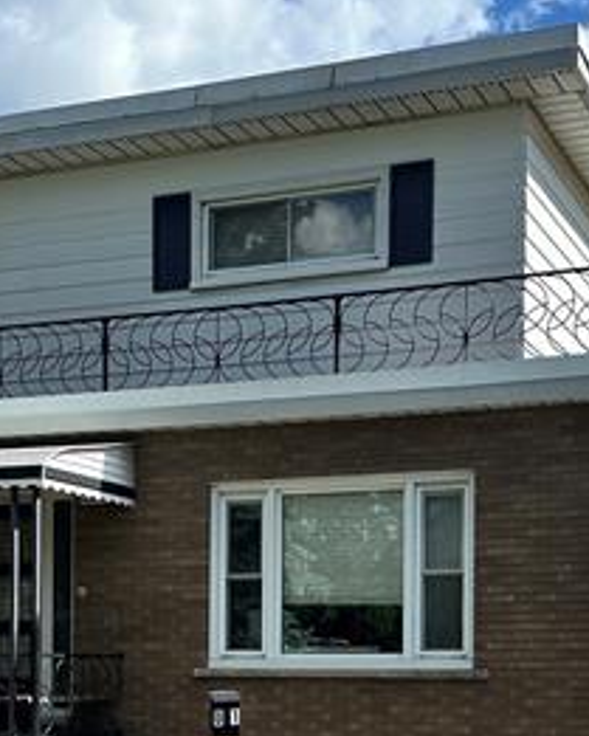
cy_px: 654
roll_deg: -1.2
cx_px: 285
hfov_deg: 22.2
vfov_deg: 26.6
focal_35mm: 69
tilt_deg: +0.8
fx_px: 1503
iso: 80
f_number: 1.78
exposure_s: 1/4016
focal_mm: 6.86
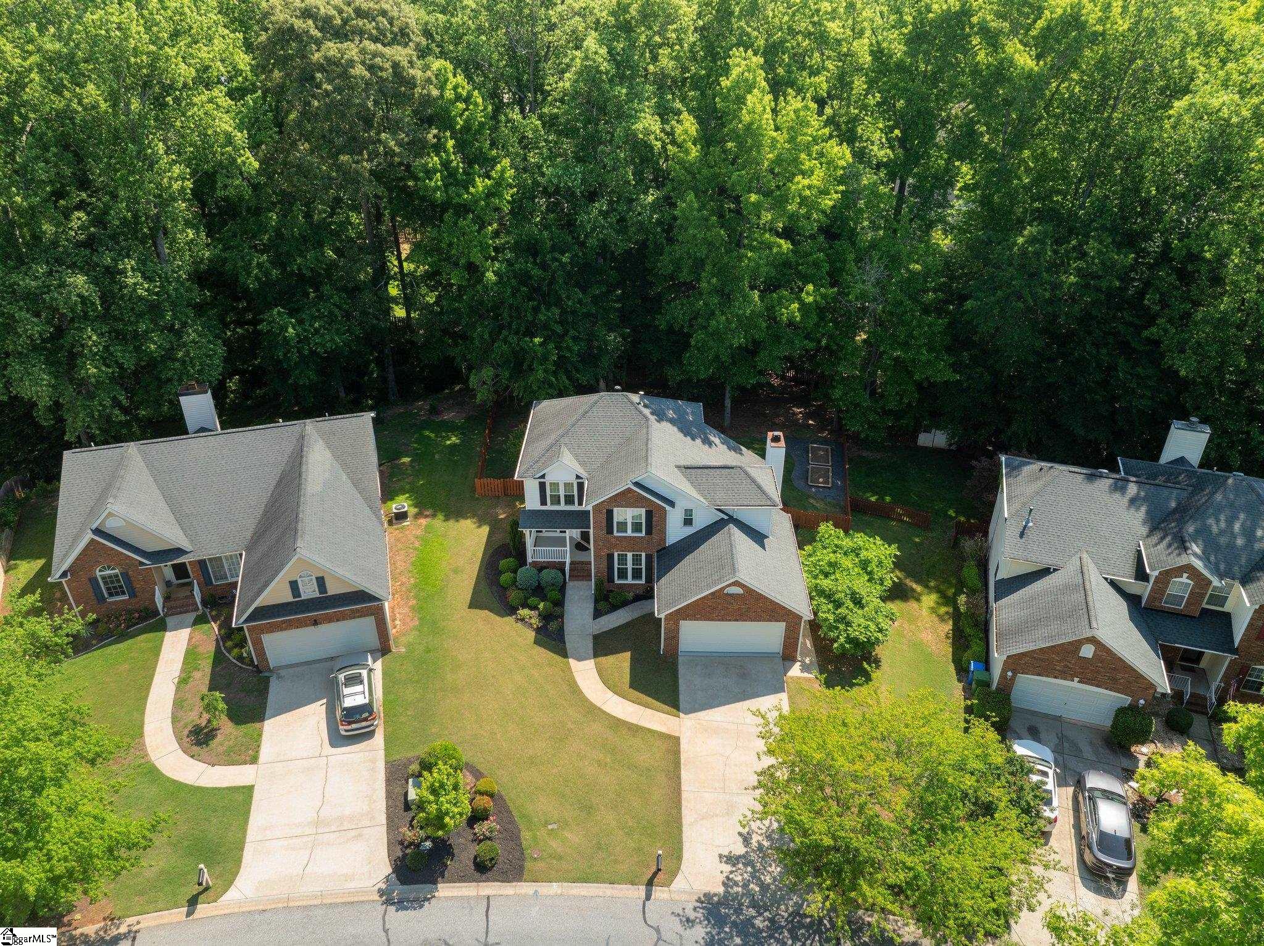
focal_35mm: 24
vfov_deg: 56.8
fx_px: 876
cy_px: 473
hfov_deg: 71.6
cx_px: 632
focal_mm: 12.29
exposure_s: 1/20
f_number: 5
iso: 100
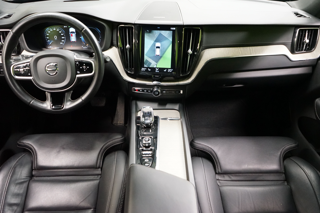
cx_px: 160
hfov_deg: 65.5
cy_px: 106
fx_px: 249
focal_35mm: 28
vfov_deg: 46.4
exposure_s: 1/50
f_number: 5
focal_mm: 28
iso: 6400
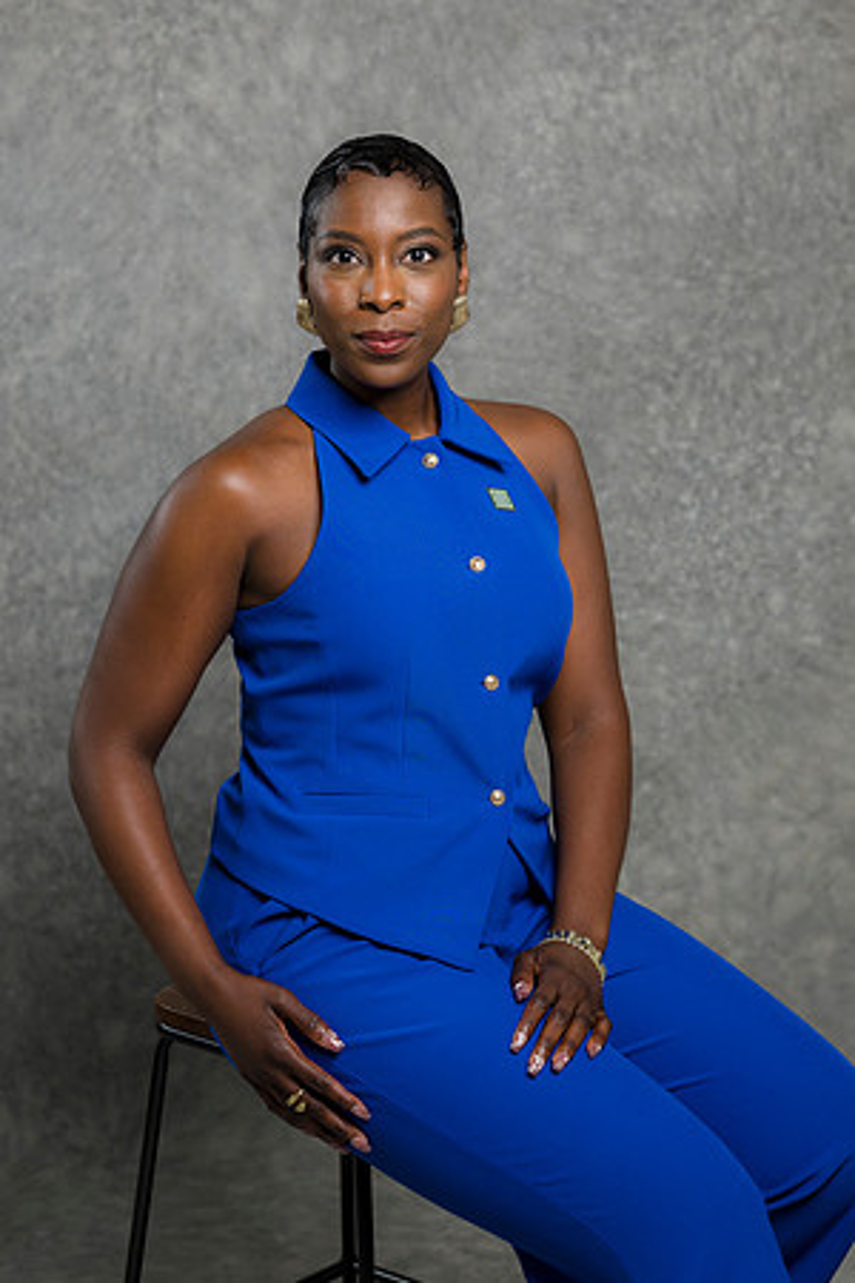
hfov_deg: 16.1
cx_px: 428
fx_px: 3028
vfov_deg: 23.9
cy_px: 642
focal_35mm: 85
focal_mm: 85
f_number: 5
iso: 125
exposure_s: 1/200
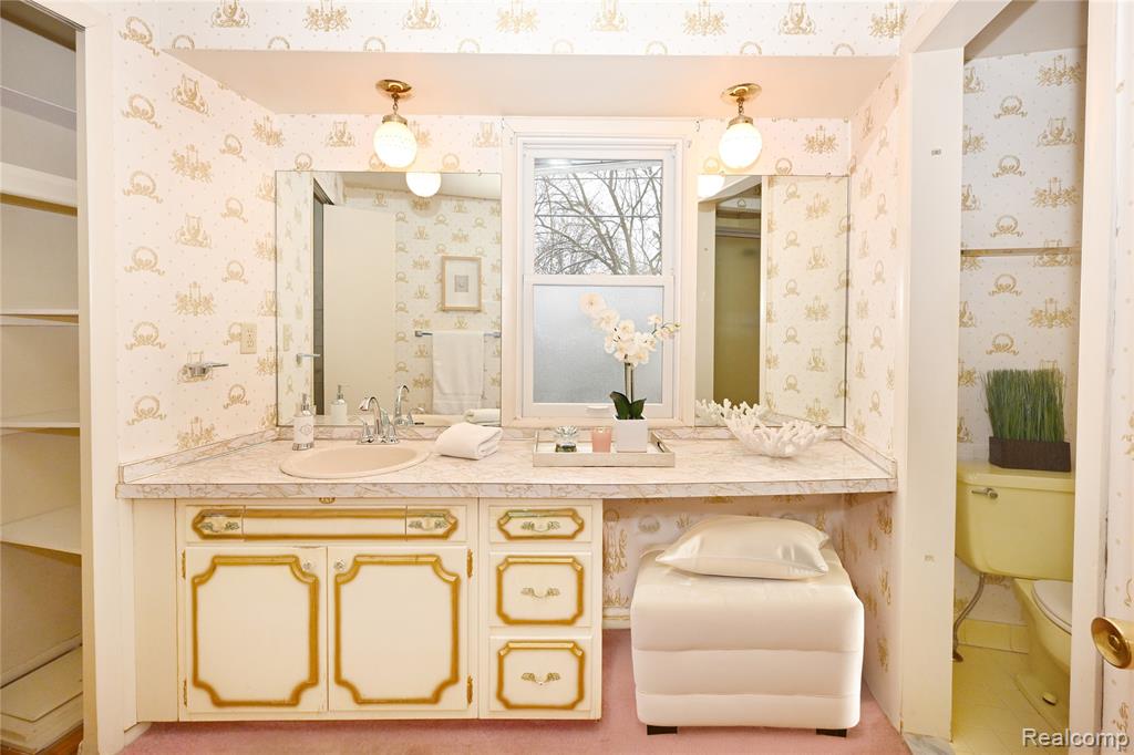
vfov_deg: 81.2
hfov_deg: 104.3
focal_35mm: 14
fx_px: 441
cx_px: 567
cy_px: 378
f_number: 10
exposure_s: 1/60
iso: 800
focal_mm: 14
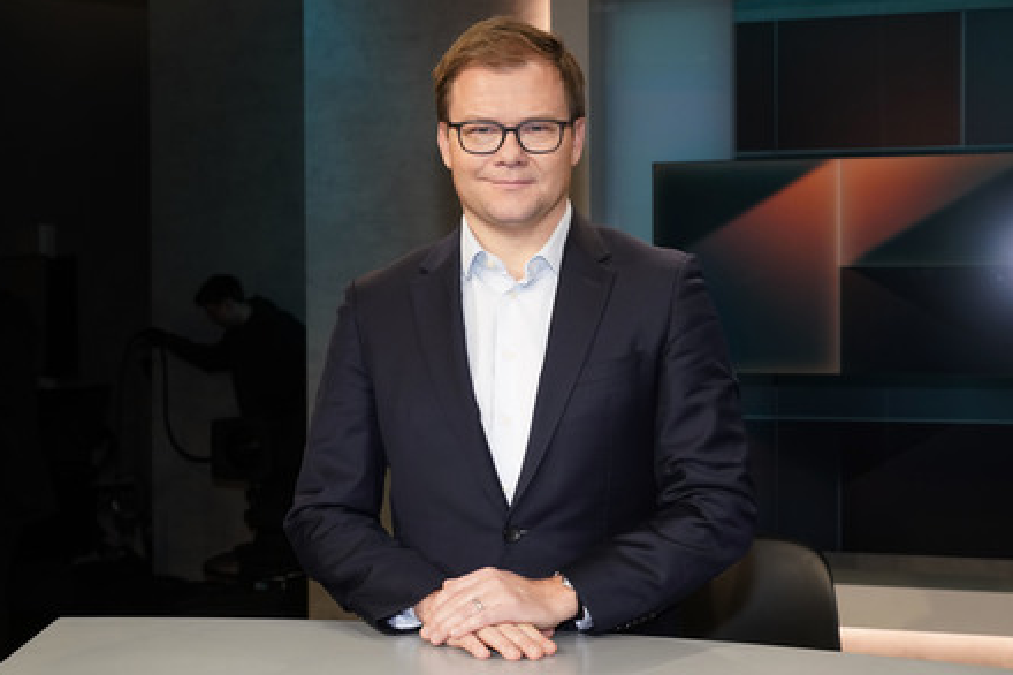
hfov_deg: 46.4
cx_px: 505
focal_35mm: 42
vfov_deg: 31.9
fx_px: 1181
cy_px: 339
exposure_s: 1/125
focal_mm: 41
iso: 2000
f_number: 5.6
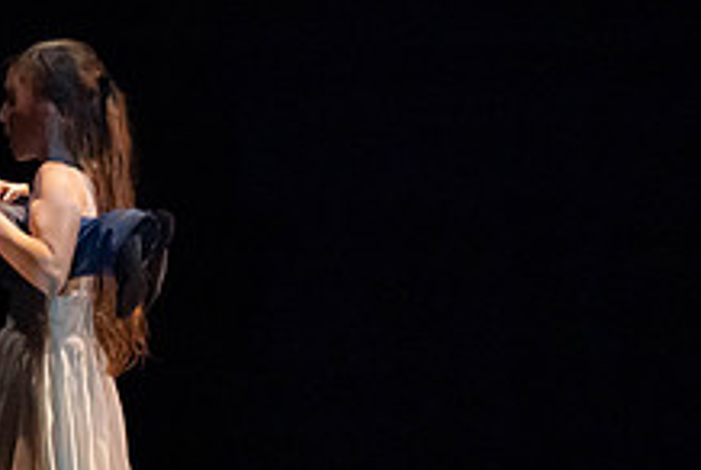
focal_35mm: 901
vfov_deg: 1.5
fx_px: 17568
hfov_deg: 2.3
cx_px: -29
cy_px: 436
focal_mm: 339
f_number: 5.6
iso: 6400
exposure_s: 1/320
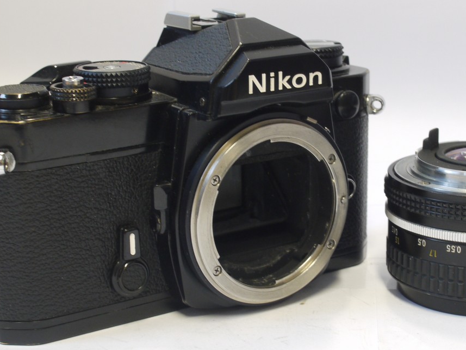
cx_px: 266
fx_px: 1131
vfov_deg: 17.6
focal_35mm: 84
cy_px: 190
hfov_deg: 23.3
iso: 400
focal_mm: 30
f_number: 9
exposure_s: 1/8
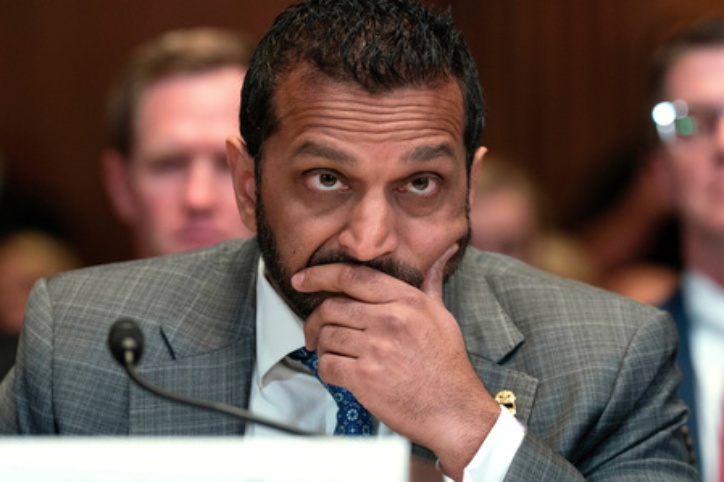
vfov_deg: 6.0
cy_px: 231
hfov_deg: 9.0
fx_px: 4583
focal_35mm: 228
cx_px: 339
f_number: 4
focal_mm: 200
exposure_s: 1/250
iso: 2500
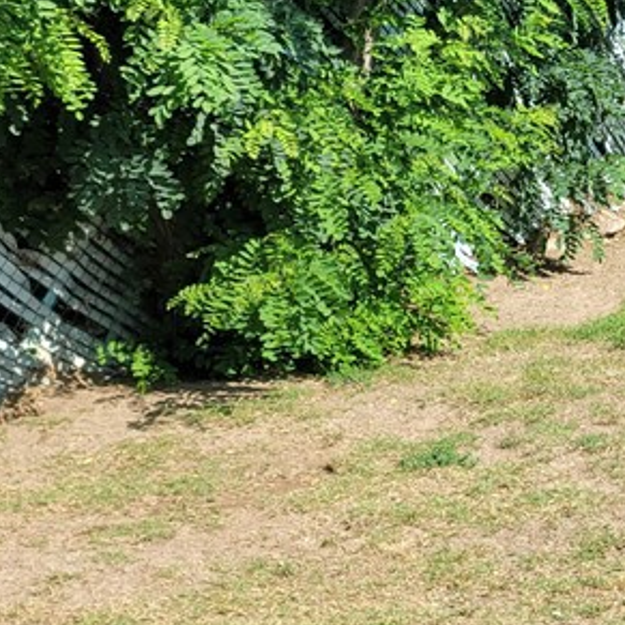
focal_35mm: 81
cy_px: 331
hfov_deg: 18.0
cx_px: 1052
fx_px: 1655
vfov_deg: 21.4
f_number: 1.8
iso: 40
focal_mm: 5.4
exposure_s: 1/1297
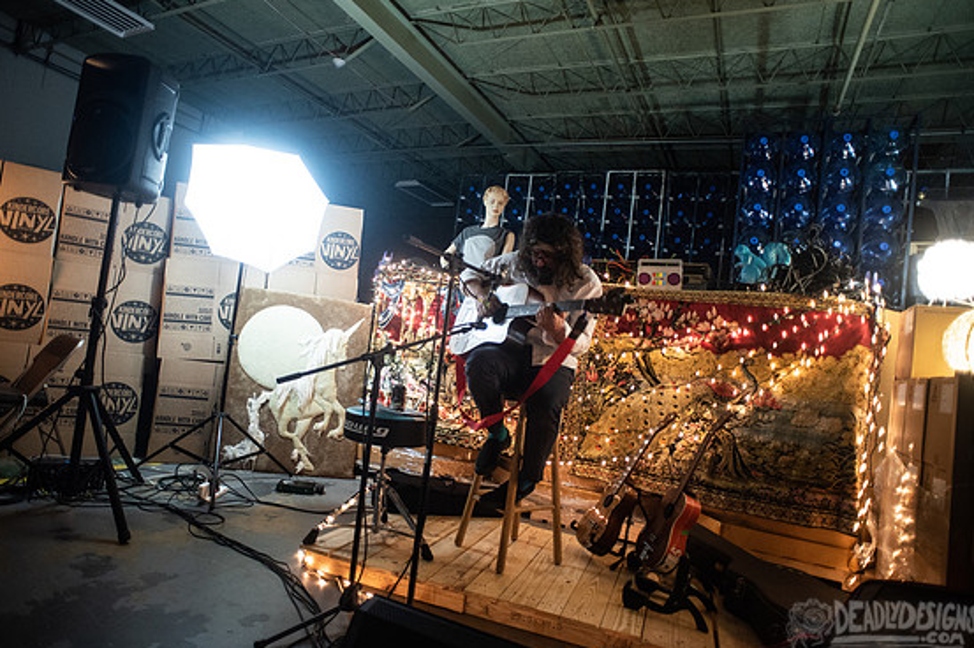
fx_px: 568
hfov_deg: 81.2
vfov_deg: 59.4
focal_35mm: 21
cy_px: 321
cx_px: 484
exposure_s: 1/60
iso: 2500
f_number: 2.8
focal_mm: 20
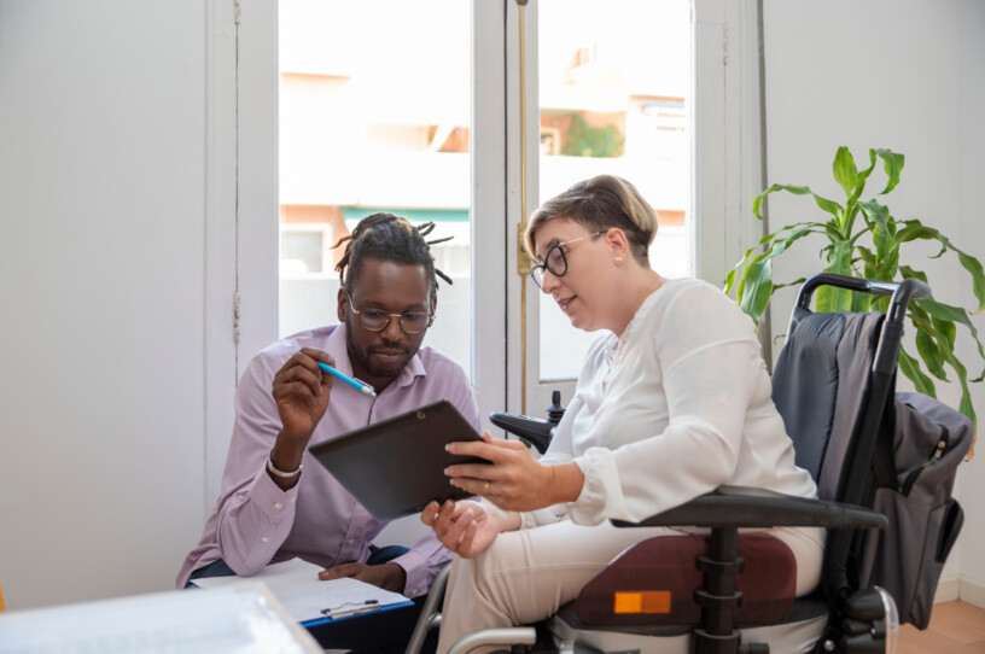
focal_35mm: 40
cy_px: 327
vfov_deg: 33.3
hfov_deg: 48.5
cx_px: 492
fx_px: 1093
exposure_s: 1/200
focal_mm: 40
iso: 400
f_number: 14
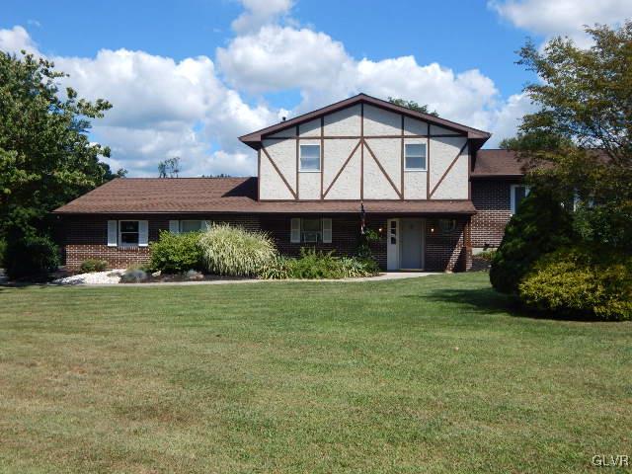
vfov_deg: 41.8
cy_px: 237
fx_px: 621
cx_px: 316
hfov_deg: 54.0
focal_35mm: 34
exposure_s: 1/500
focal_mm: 6.1
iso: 125
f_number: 6.7
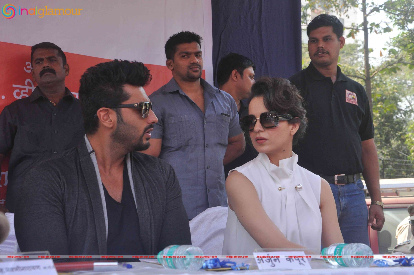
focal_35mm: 72
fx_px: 827
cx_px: 207
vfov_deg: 18.9
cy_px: 138
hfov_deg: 28.1
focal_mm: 48
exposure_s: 1/400
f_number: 10
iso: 1000
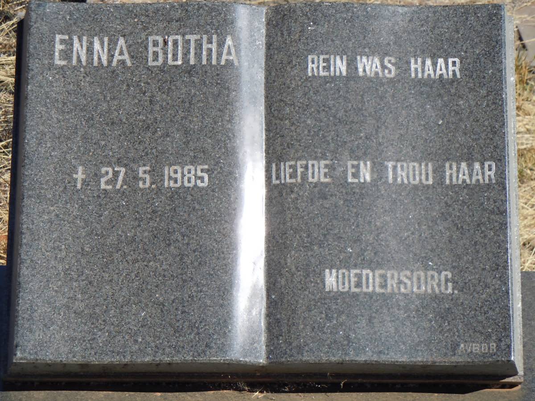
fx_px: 2056
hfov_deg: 14.8
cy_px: 200
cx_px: 268
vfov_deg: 11.1
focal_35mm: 133
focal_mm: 24
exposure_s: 1/320
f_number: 9.2
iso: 200
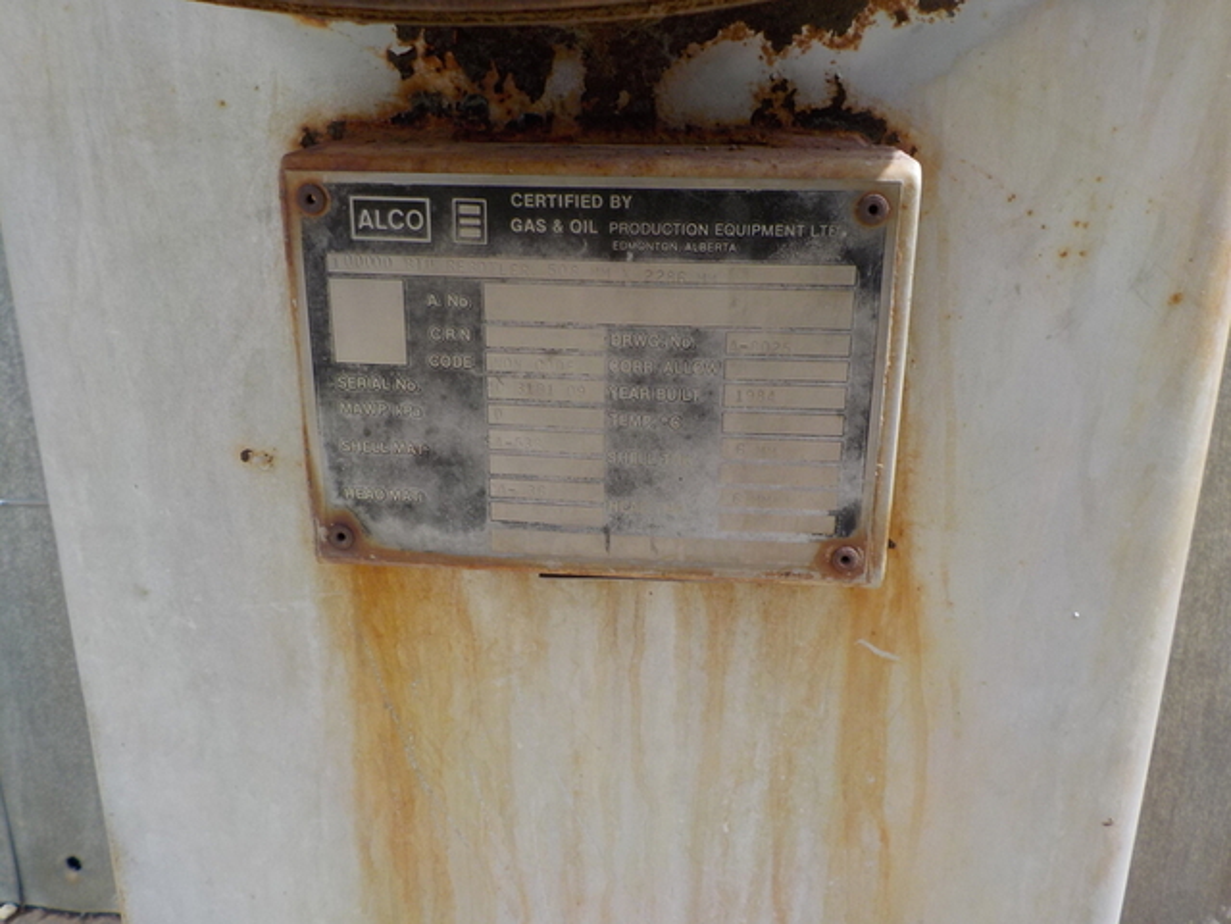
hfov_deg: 60.0
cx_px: 616
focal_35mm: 30
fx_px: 1067
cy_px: 462
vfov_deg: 46.8
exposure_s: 1/640
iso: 125
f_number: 3.3
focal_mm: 4.1
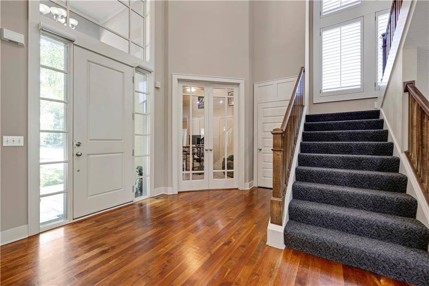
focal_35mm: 15
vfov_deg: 77.3
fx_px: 179
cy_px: 143
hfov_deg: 100.4
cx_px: 214
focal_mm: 15
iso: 100
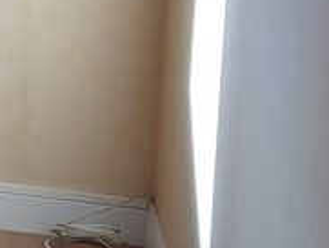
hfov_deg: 10.6
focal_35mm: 166
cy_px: -188
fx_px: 1579
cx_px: -402
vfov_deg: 8.6
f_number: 1.8
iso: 25
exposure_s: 1/60
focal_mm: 4.6
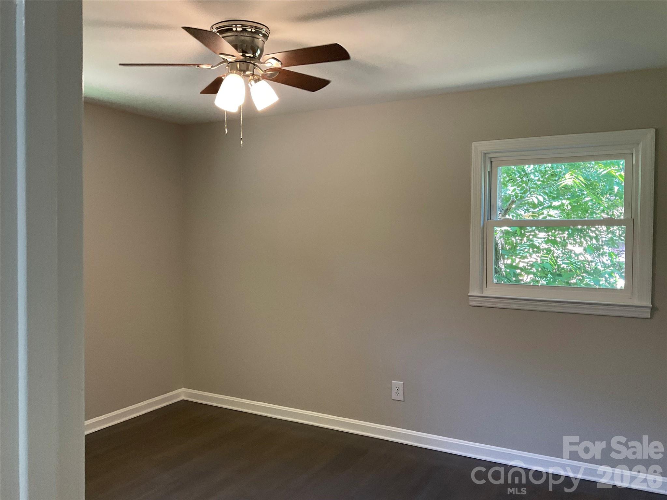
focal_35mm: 29
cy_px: 250
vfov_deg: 48.2
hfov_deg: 61.7
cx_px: 334
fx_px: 559
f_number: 1.8
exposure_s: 1/60
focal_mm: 3
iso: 80
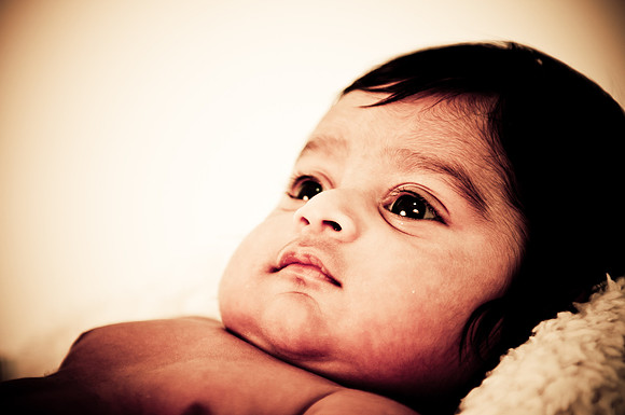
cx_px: 312
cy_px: 208
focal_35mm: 105
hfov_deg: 19.5
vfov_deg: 13.0
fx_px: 1820
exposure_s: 1/80
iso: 100
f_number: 2.8
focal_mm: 70
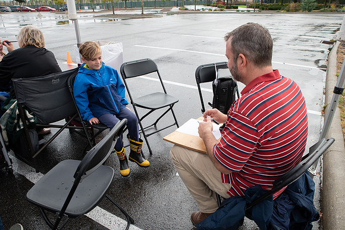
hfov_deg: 69.4
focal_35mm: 26
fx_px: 249
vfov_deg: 49.5
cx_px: 172
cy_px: 115
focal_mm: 26
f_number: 7.1
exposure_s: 1/320
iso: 400
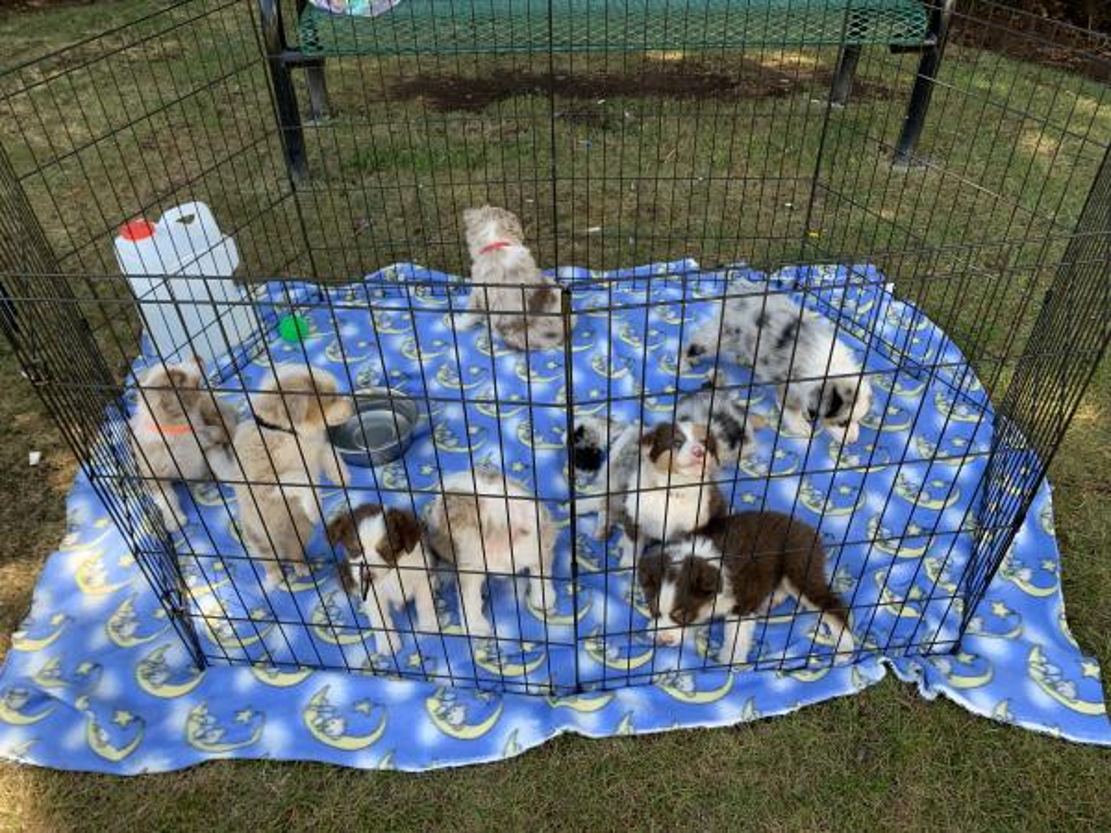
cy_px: 416
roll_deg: -0.4
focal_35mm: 26
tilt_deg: -40.0
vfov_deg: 53.1
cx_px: 556
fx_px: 834
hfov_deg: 67.3
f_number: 1.8
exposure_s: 1/280
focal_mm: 4.25
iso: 25
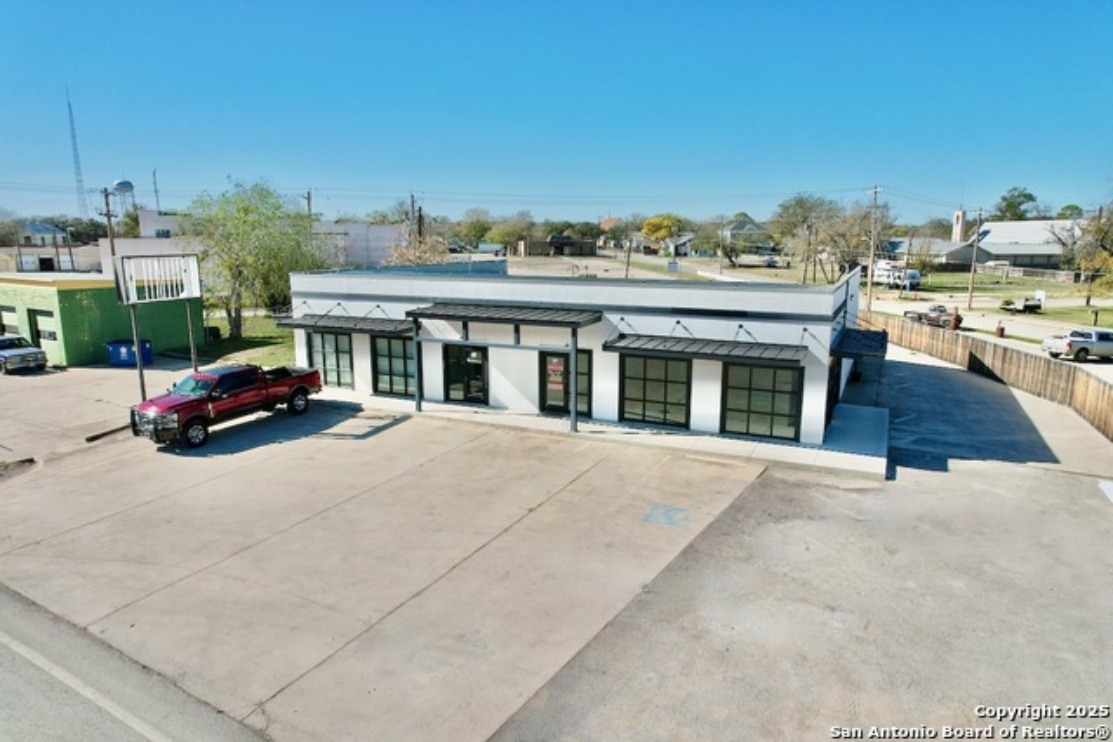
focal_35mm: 22
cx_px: 556
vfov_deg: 57.3
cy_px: 371
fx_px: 680
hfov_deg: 78.6
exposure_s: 1/2500
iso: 100
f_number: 2.8
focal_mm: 8.38
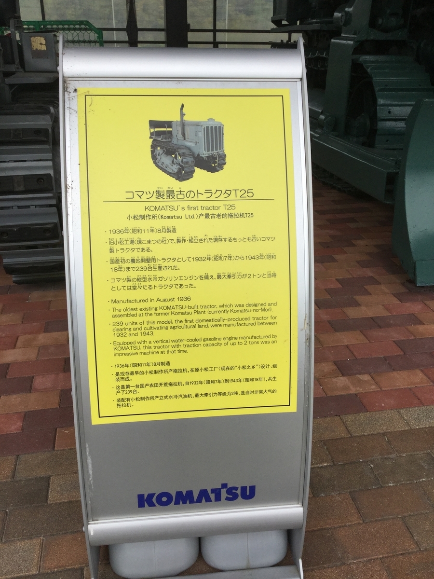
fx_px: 518
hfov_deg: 45.4
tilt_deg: -26.3
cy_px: 290
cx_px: 217
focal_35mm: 31
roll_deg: +0.7
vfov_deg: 58.4
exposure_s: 1/721
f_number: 2.4
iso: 25
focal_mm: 3.3
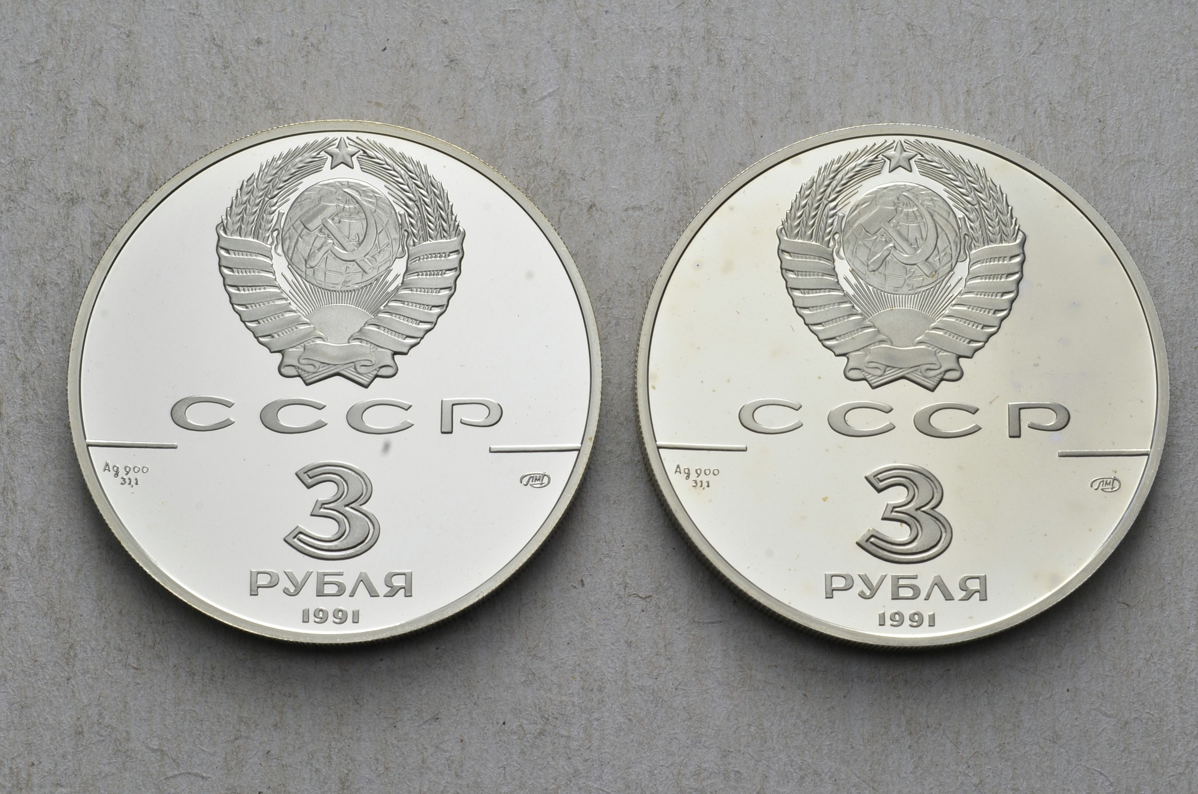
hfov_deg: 27.0
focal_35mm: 75
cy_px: 397
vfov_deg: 18.1
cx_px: 599
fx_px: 2491
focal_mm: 50
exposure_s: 1/250
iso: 400
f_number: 14
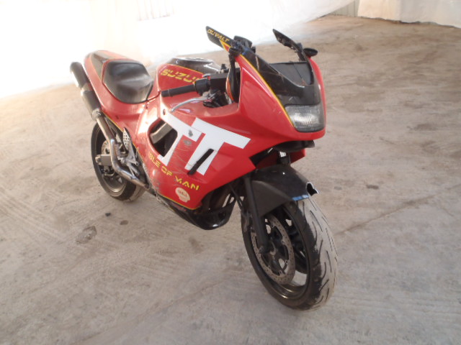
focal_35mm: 28
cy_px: 172
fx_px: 373
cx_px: 230
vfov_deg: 49.7
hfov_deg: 63.4
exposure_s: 1/25
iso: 200
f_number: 3.5
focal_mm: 5
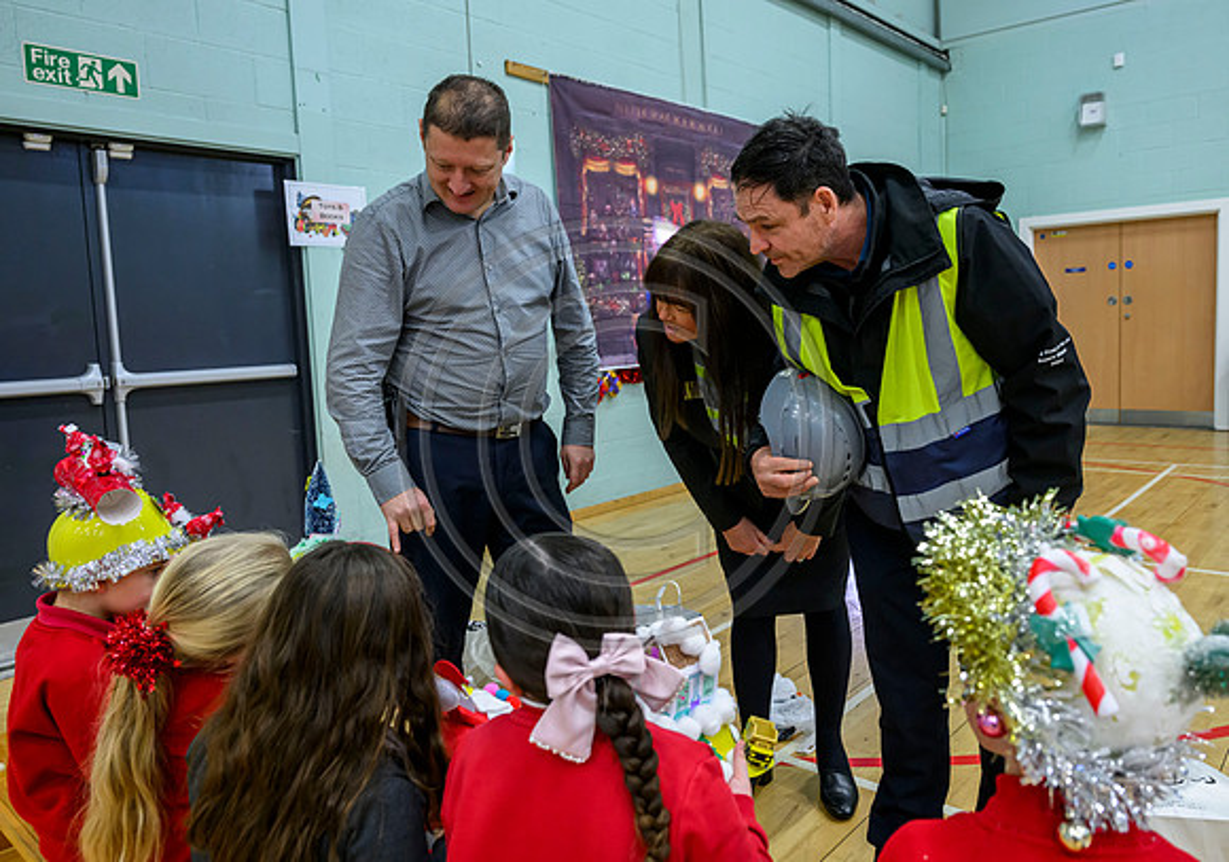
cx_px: 679
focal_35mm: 26
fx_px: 906
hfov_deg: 68.1
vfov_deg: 50.9
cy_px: 409
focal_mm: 24
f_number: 4
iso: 3200
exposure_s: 1/160
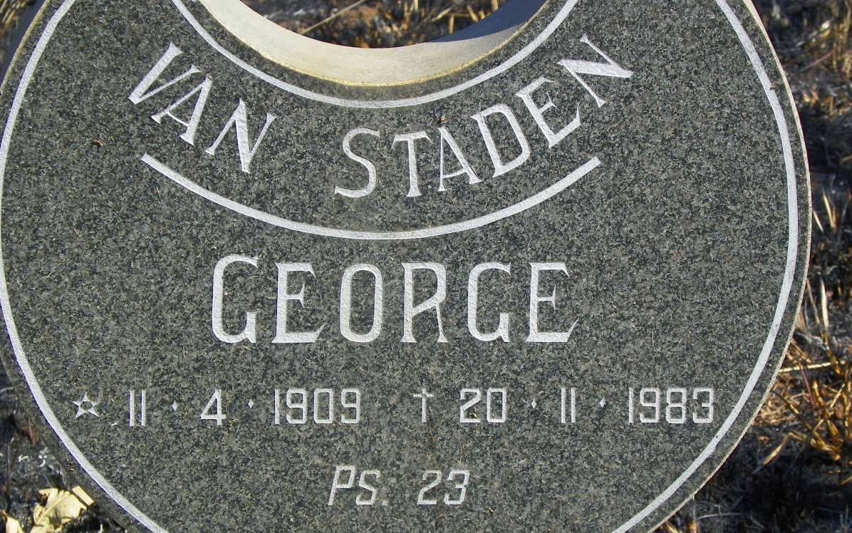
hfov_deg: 10.4
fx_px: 4691
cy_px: 286
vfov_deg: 6.5
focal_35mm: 202
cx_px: 427
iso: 64
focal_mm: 33.9
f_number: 4.5
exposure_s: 1/200
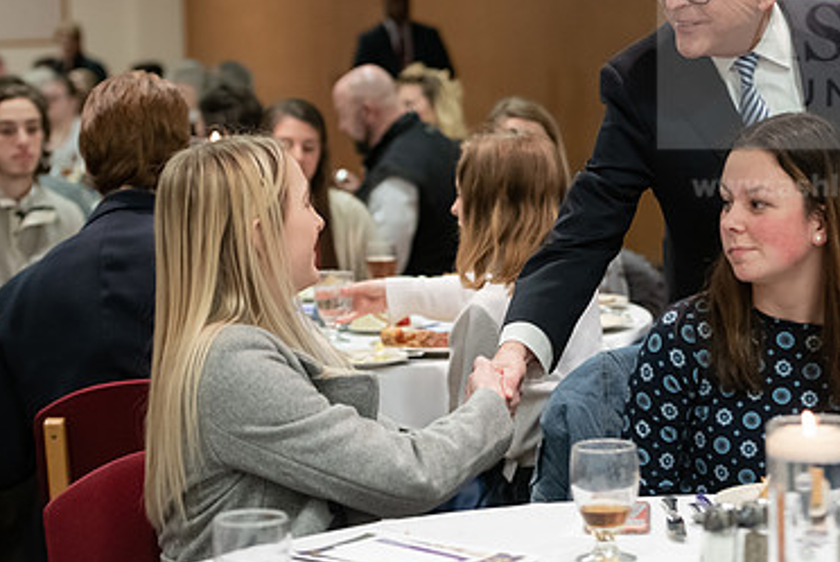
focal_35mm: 109
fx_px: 2546
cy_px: 234
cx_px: 589
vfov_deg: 12.6
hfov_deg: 18.7
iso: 3200
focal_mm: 70
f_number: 3.5
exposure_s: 1/200
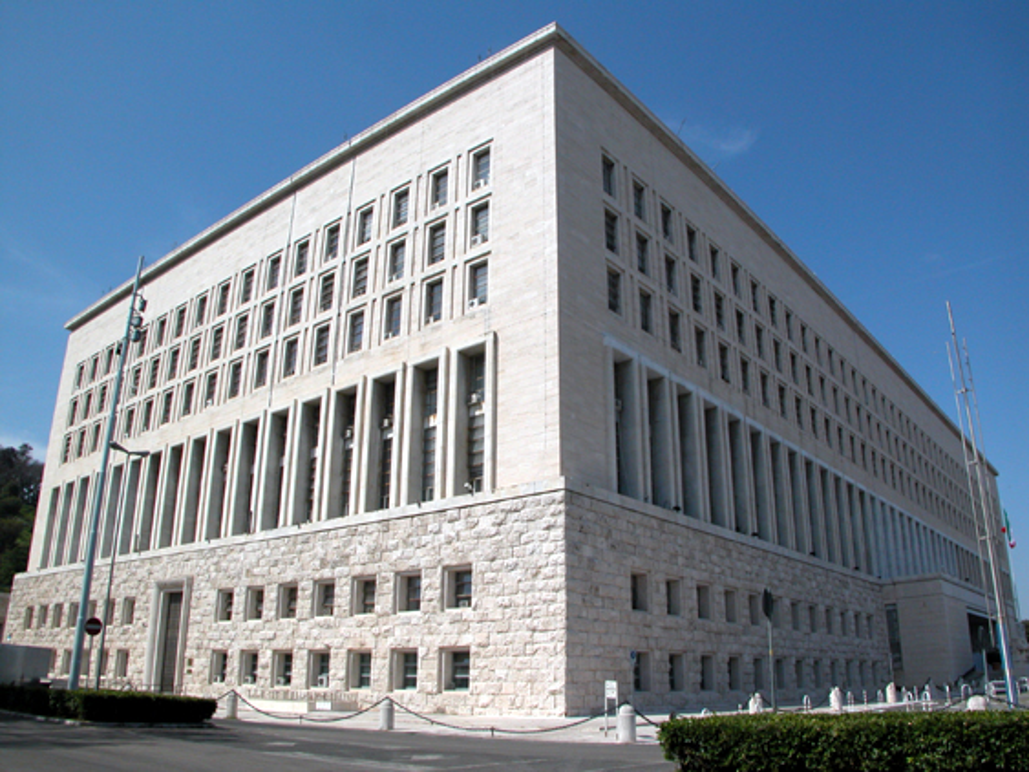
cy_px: 386
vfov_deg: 40.7
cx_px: 514
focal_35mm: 35
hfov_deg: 52.6
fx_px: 1040
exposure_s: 1/602
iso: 100
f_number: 8
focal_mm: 8.9
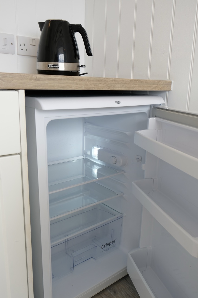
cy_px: 149
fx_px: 223
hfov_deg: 47.9
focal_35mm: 27
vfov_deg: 67.4
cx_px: 99
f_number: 4
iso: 200
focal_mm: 18
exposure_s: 1/210
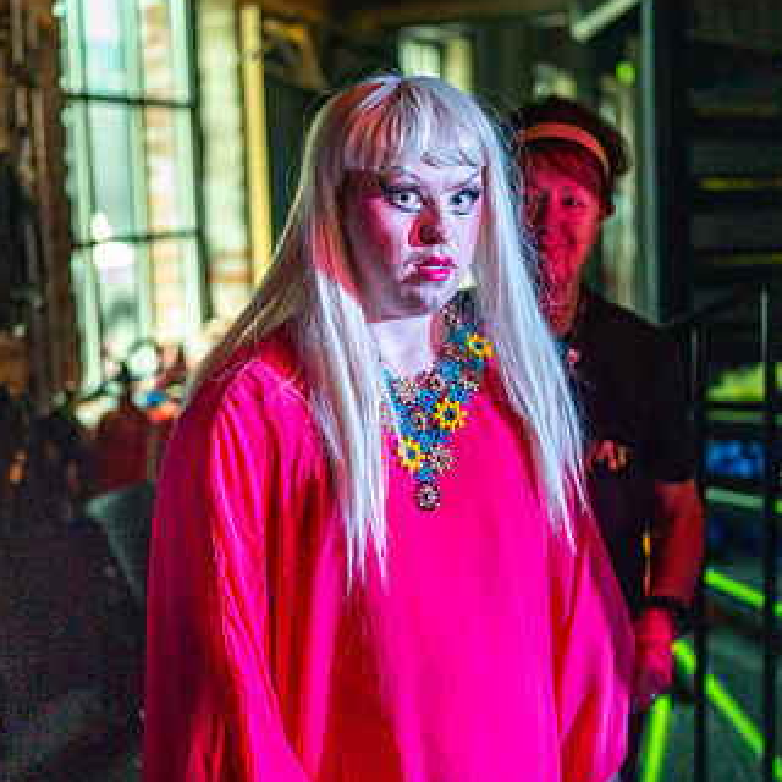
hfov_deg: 31.5
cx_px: 308
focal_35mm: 54
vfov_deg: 31.6
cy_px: 326
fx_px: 1380
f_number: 1.4
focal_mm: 35
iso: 5000
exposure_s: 1/200
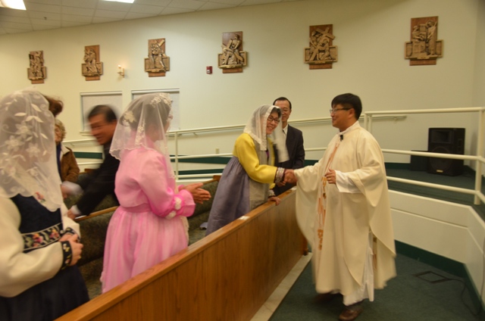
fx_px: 403
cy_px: 160
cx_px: 242
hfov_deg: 62.0
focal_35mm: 30
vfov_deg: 43.4
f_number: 6.3
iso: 800
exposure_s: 1/13
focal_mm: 20
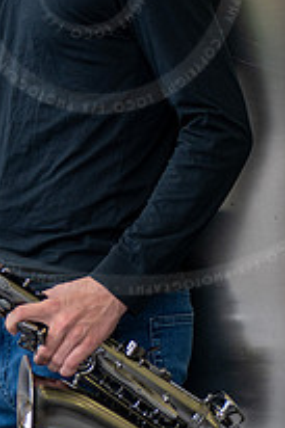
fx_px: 3307
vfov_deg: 7.4
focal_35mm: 278
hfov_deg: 4.9
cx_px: 104
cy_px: 25
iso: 250
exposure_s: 1/640
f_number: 1.2
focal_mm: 85
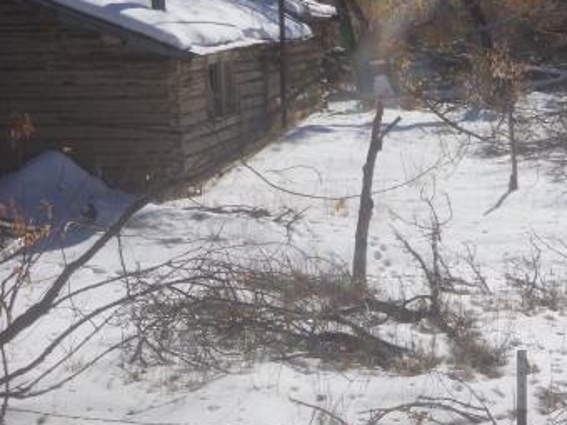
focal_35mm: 98
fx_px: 1605
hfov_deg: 20.0
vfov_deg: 15.1
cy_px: 140
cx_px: 387
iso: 25
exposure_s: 1/2660
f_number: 2.4
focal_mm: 6
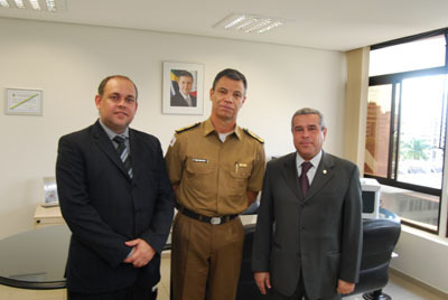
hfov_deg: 57.2
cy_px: 150
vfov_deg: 40.1
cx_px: 224
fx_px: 411
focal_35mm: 33
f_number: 10
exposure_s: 1/30
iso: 800
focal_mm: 22
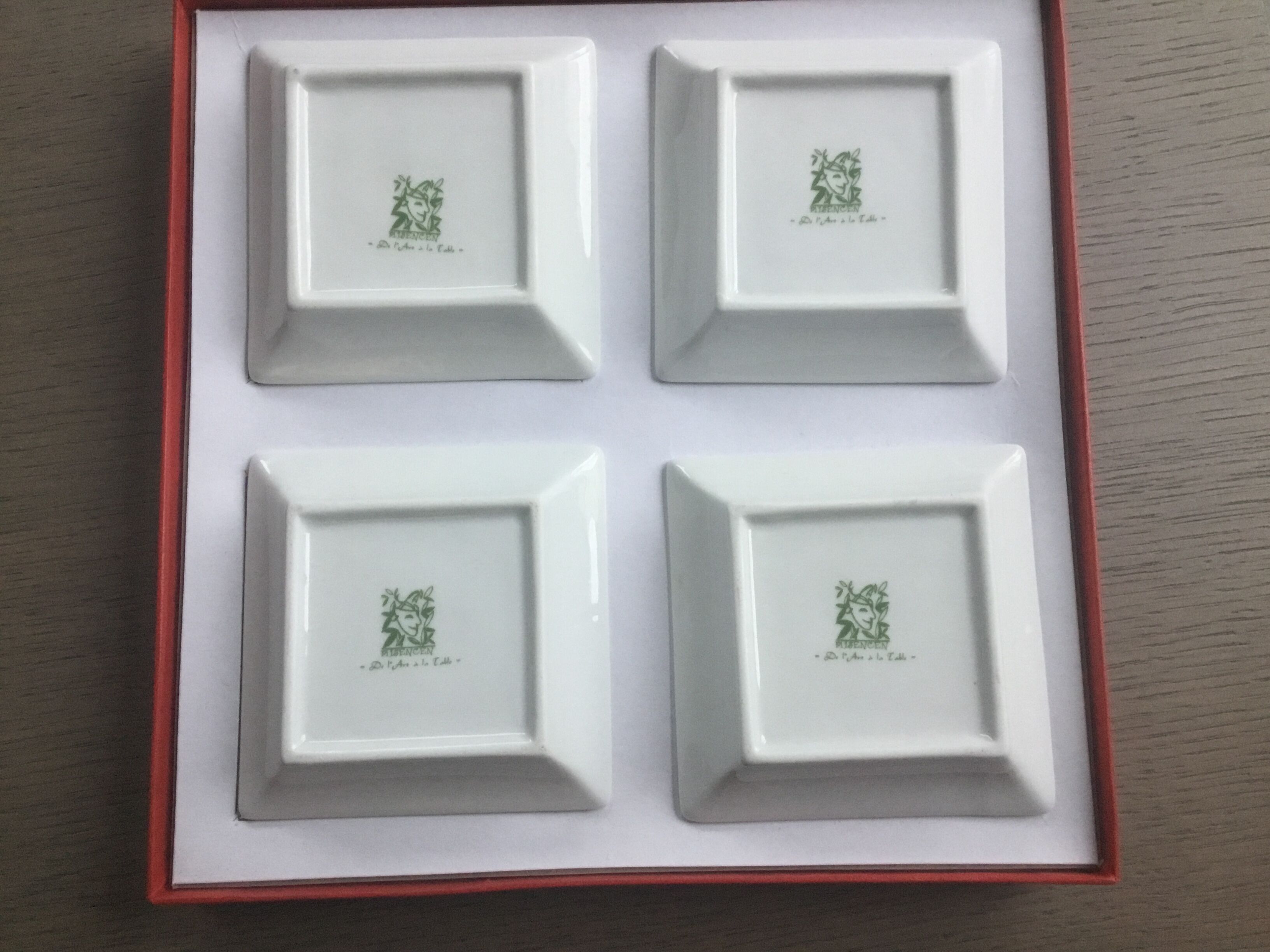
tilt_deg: -82.6
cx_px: 635
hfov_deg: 58.4
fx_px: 1137
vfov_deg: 45.4
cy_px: 476
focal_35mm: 31
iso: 160
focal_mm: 3.3
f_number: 2.4
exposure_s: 1/33
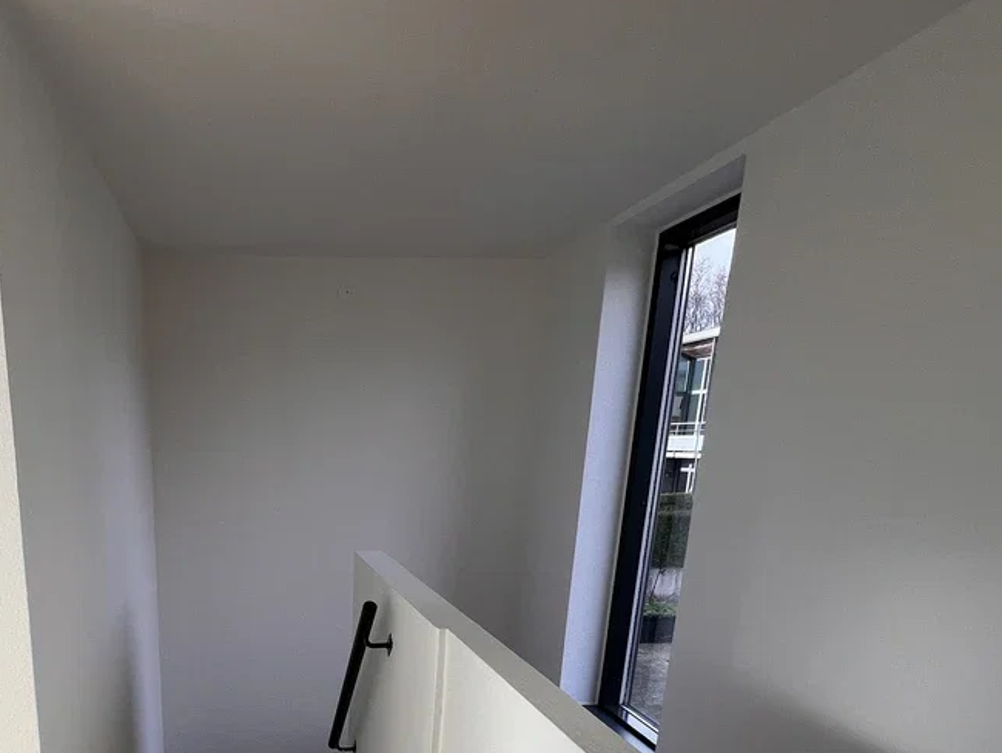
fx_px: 695
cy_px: 647
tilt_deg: -15.3
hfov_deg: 67.9
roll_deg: +0.2
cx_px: 274
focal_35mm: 24
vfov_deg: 51.6
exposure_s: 1/99
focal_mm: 1.57
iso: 32
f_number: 1.8
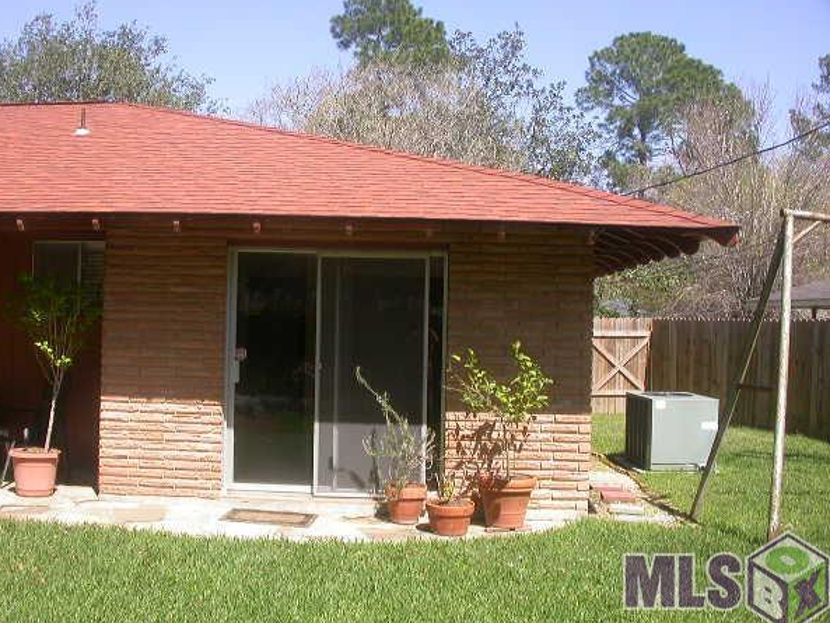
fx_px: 983
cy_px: 300
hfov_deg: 45.7
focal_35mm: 41
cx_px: 384
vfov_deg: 35.1
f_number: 6
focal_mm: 7.85
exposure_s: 1/231
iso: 100
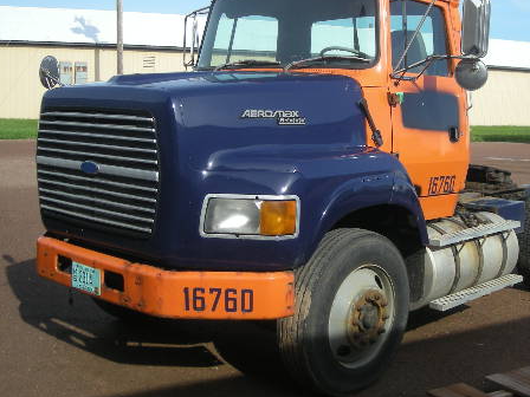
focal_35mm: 50
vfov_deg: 28.9
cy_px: 135
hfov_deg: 38.1
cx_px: 312
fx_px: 766
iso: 50
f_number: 5.7
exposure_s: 1/170
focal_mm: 5.7
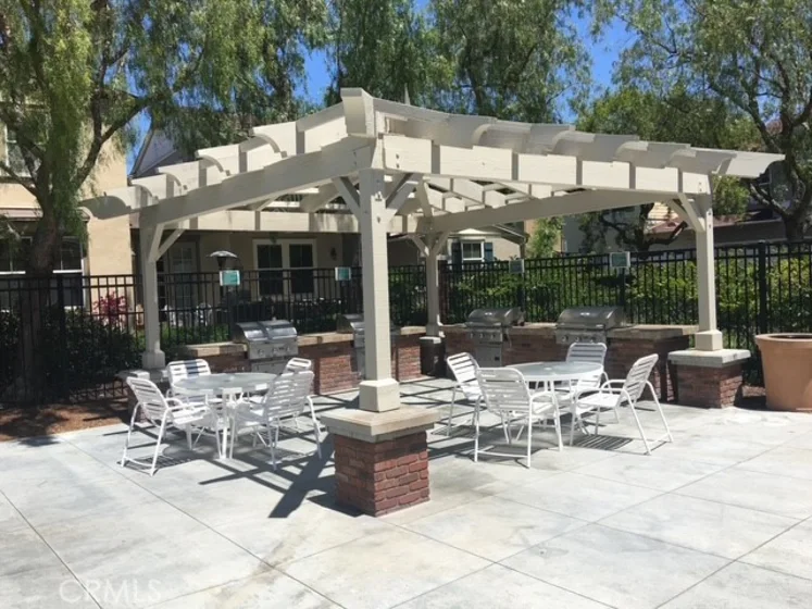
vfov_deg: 48.2
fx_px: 680
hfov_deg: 61.7
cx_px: 406
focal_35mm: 29
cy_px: 304
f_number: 2.2
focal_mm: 4.15
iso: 25
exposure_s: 1/1068
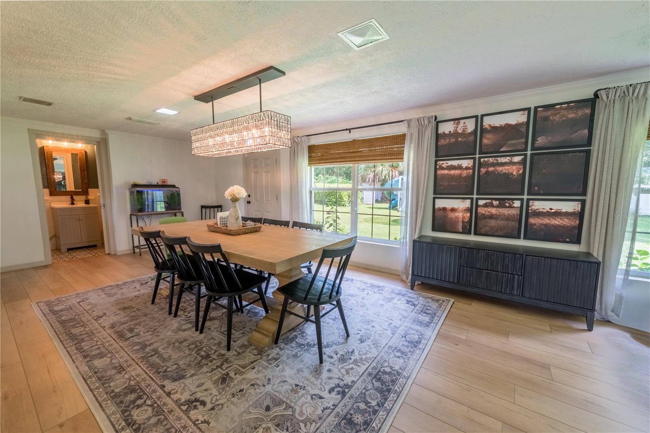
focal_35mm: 14
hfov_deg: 104.2
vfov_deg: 81.2
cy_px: 216
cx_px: 325
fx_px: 253
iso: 500
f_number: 9
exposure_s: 1/500
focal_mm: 14
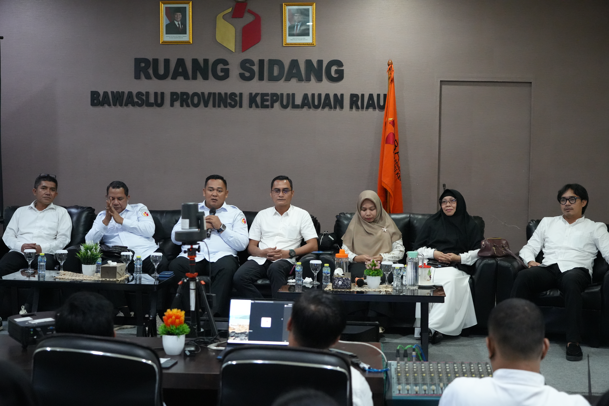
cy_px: 203
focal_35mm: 54
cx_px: 304
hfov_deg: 36.9
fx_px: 913
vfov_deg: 25.1
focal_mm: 54
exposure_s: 1/160
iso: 8000
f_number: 4
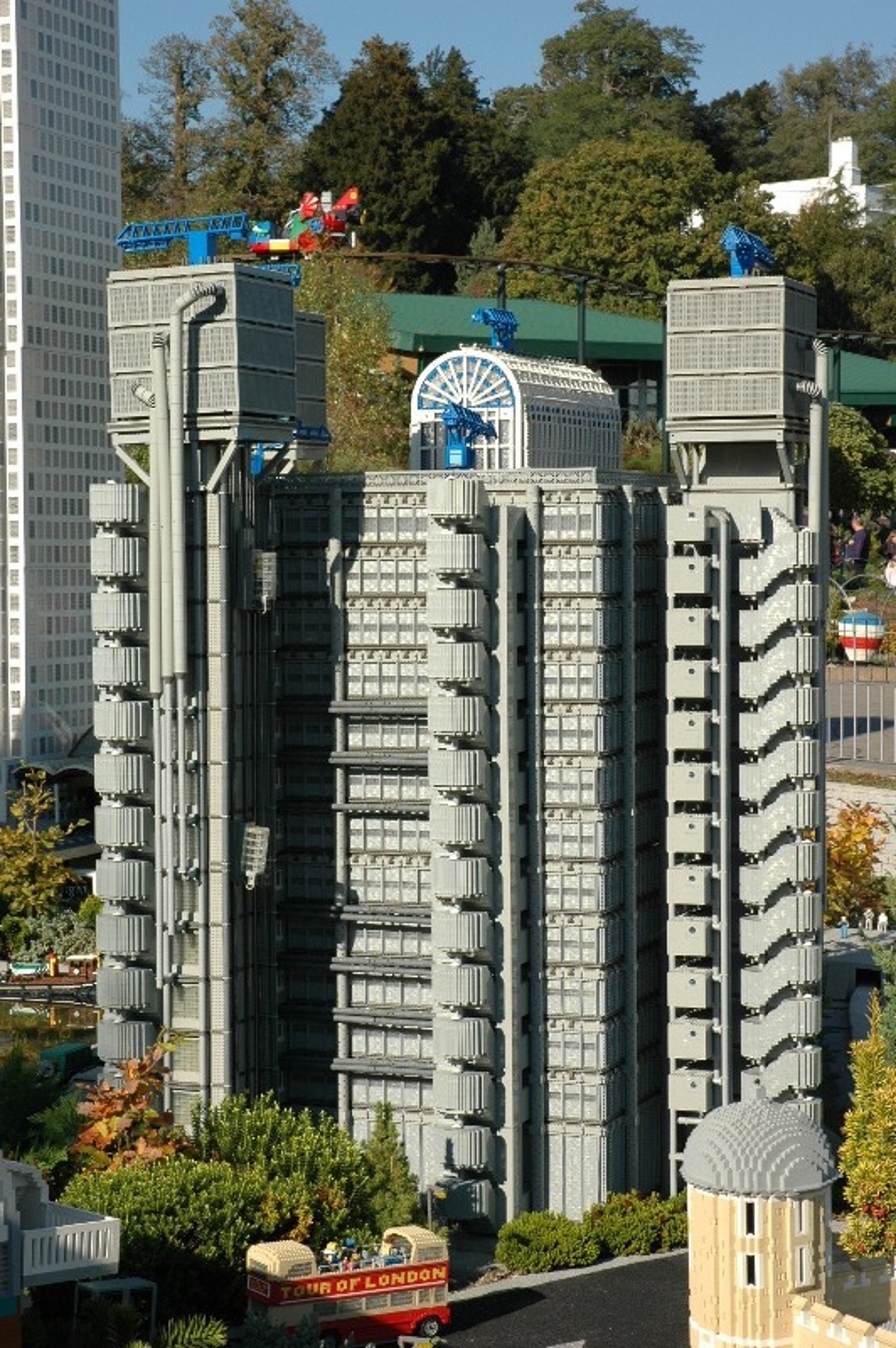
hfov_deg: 18.2
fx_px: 2805
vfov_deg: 27.0
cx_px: 448
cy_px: 674
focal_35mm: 75
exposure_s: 1/125
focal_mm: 50
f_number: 13
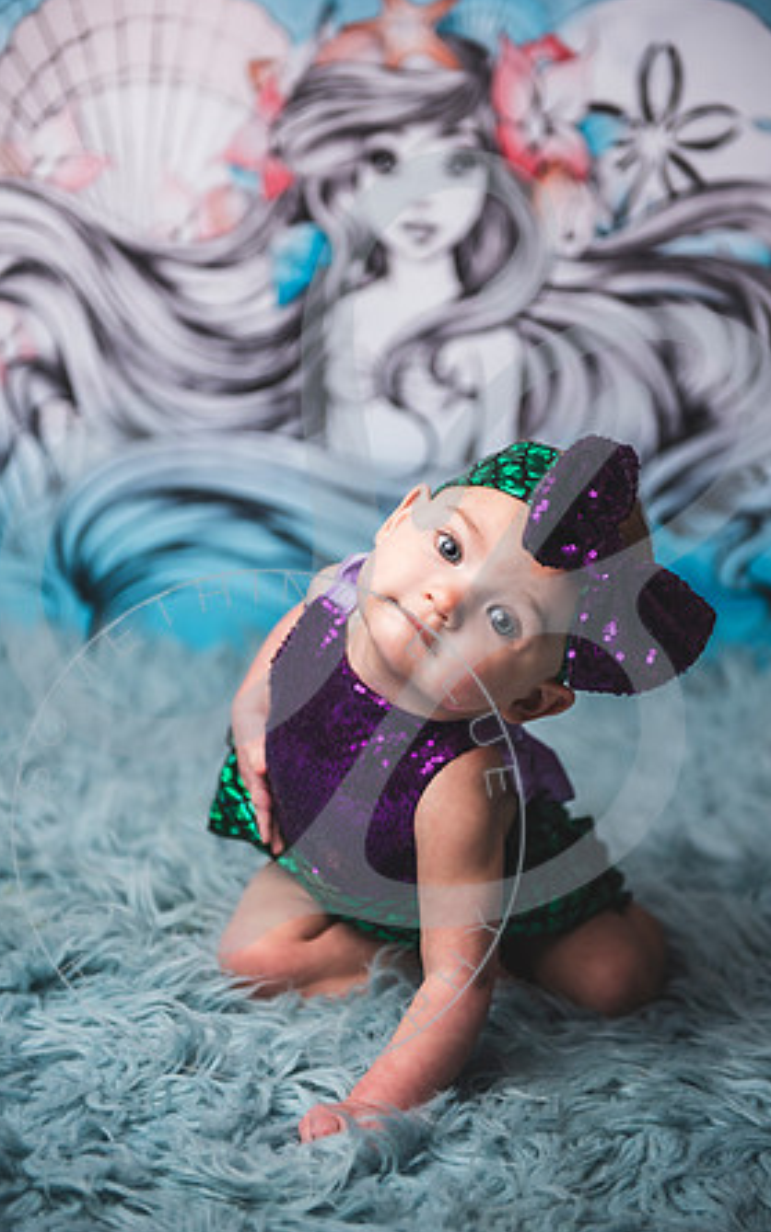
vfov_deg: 28.6
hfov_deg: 18.1
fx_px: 2419
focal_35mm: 72
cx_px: 392
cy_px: 616
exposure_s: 1/160
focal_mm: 70
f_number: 2.8
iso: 100
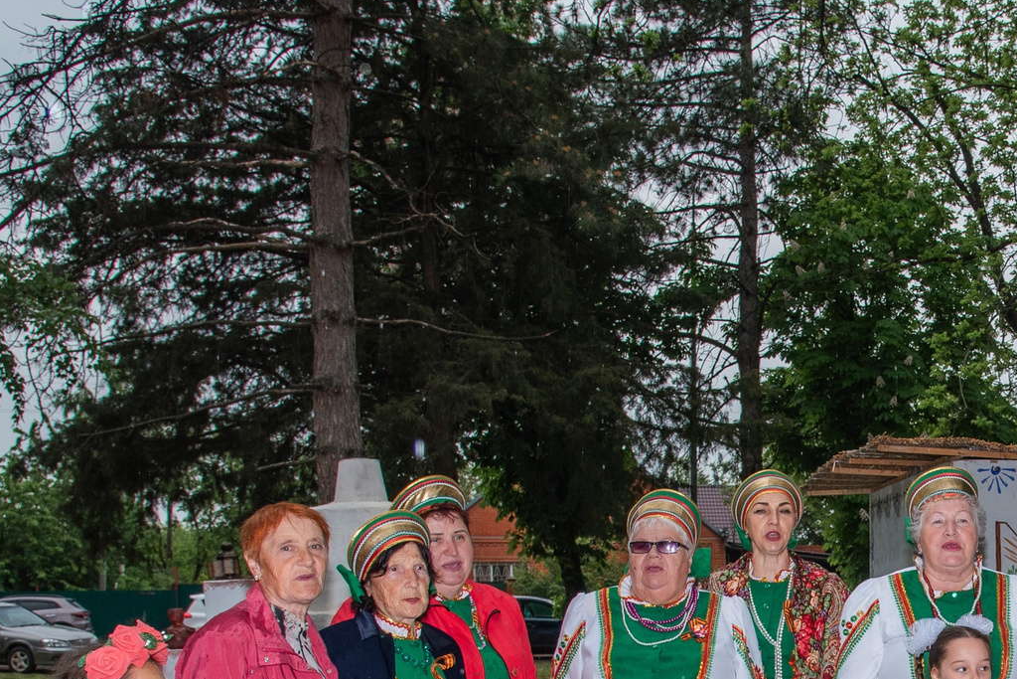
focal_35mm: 60
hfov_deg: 31.2
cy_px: 677
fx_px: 1695
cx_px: 993
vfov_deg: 21.8
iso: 500
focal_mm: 24
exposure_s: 1/160
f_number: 8
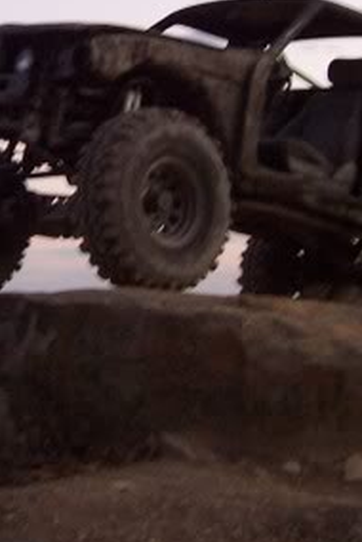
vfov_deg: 17.2
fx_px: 1760
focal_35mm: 117
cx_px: 59
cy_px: 42
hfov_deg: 11.7
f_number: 4
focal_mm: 6.7
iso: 140
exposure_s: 1/8
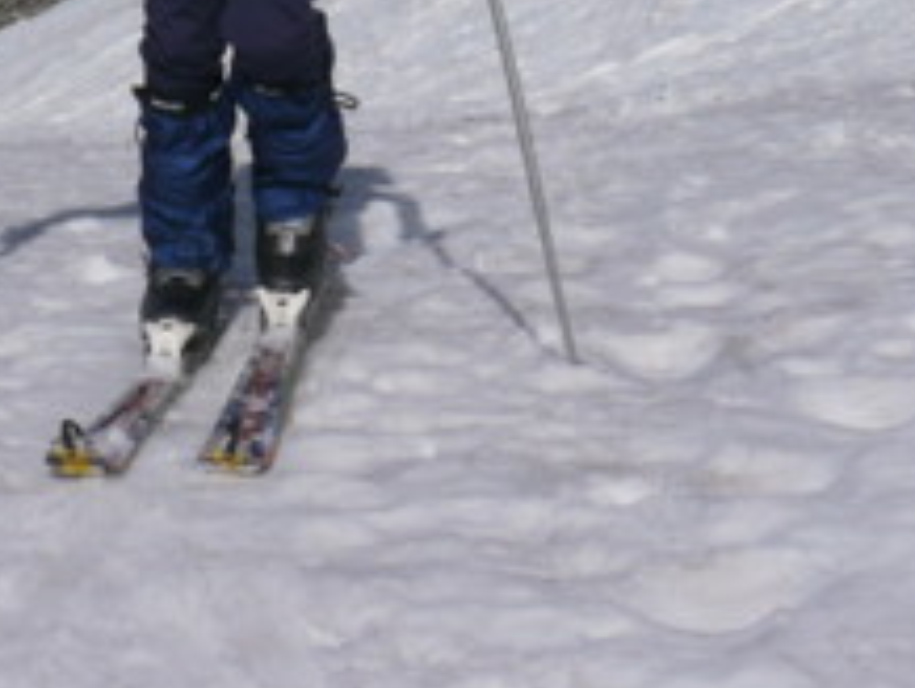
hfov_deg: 14.9
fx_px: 3493
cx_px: 374
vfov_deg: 10.7
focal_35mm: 132
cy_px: -420
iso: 100
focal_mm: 18
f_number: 11
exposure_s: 1/640
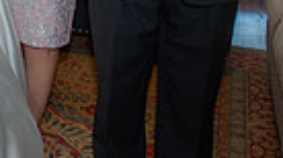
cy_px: -68
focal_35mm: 97
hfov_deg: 19.6
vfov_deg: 11.9
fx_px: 726
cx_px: -123
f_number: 2.8
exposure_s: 1/60
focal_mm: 22
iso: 640
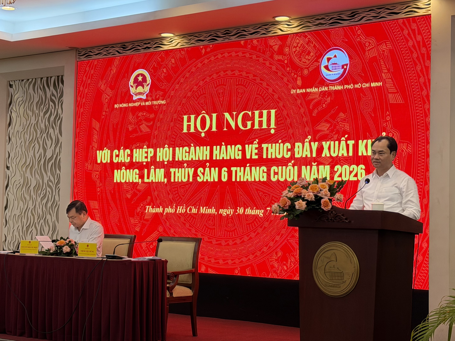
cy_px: 170
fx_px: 631
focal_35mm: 48
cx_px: 228
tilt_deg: +3.7
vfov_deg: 30.3
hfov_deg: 39.7
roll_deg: -1.7
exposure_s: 1/100
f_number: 1.78
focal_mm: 6.76
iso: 50
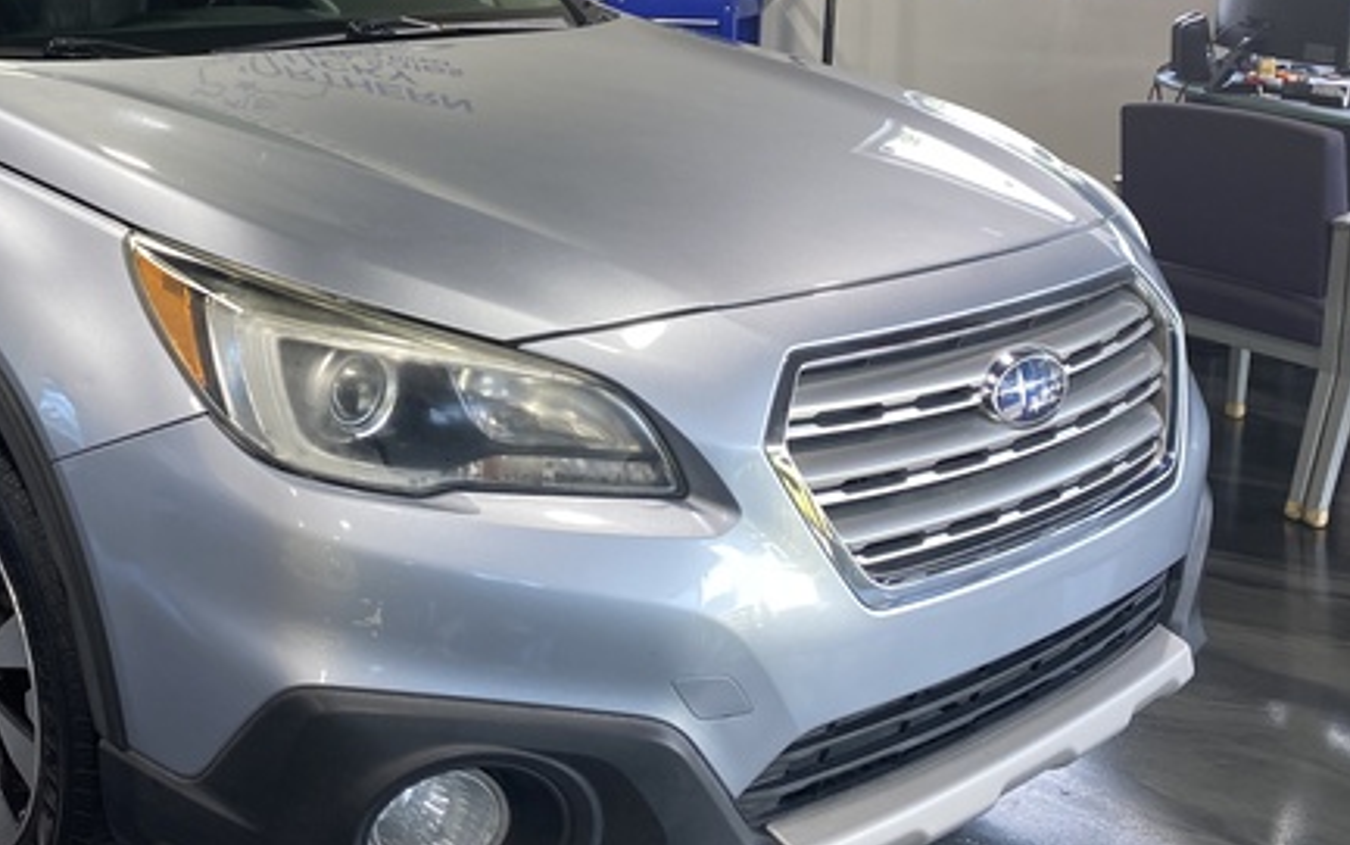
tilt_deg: -9.4
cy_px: 168
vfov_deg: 26.9
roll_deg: +0.0
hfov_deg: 41.1
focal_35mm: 47
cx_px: 295
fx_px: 1730
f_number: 1.8
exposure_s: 1/120
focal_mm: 4.25
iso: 50
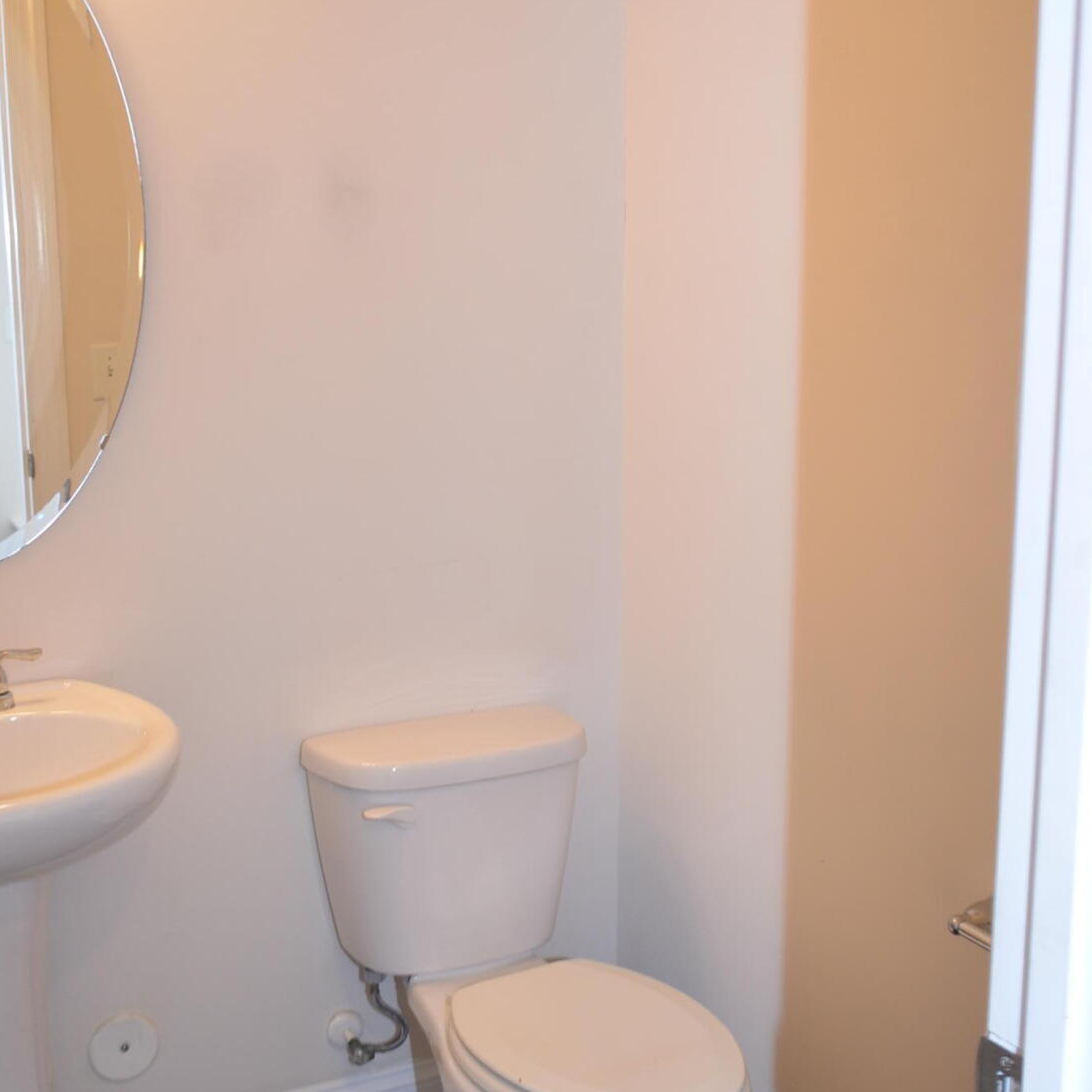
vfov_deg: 39.9
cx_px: 452
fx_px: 1499
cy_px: 471
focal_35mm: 42
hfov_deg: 39.9
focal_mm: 18
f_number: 3.5
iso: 400
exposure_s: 1/50
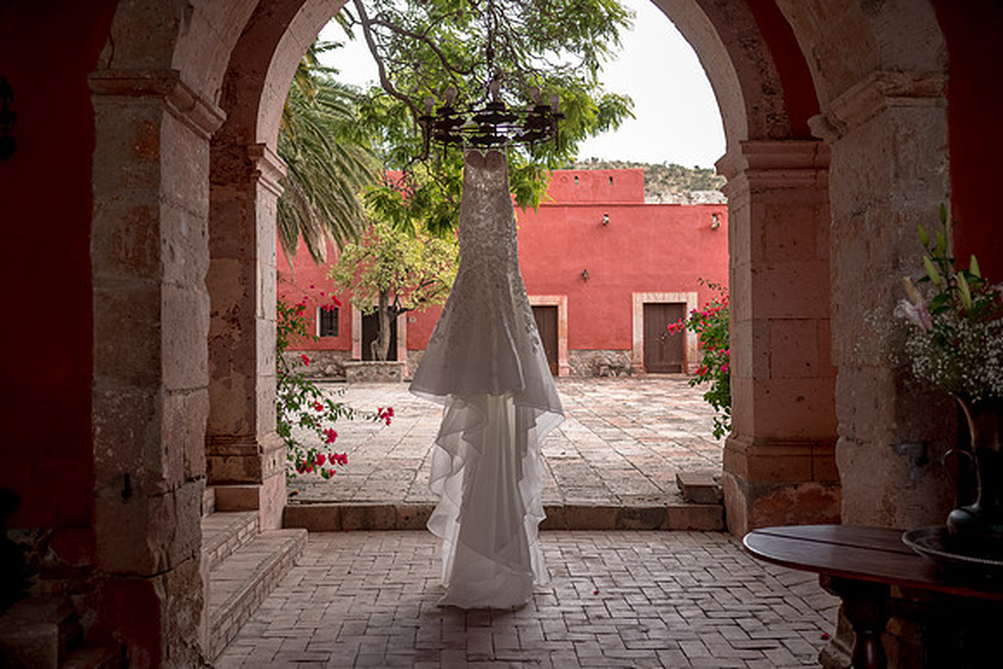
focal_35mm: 35
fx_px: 975
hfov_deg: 54.4
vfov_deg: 37.9
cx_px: 502
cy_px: 334
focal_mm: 35
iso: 100
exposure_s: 1/100
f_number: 3.2
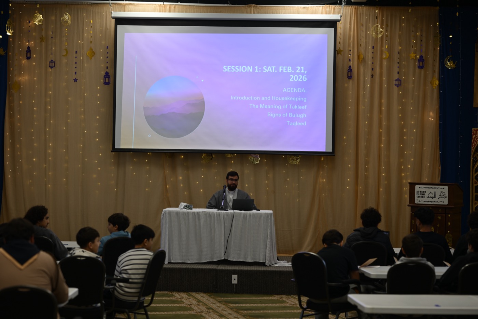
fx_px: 1128
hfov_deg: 23.9
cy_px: 160
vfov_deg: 16.1
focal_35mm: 85
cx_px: 239
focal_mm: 85
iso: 140
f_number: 2.8
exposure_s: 1/80
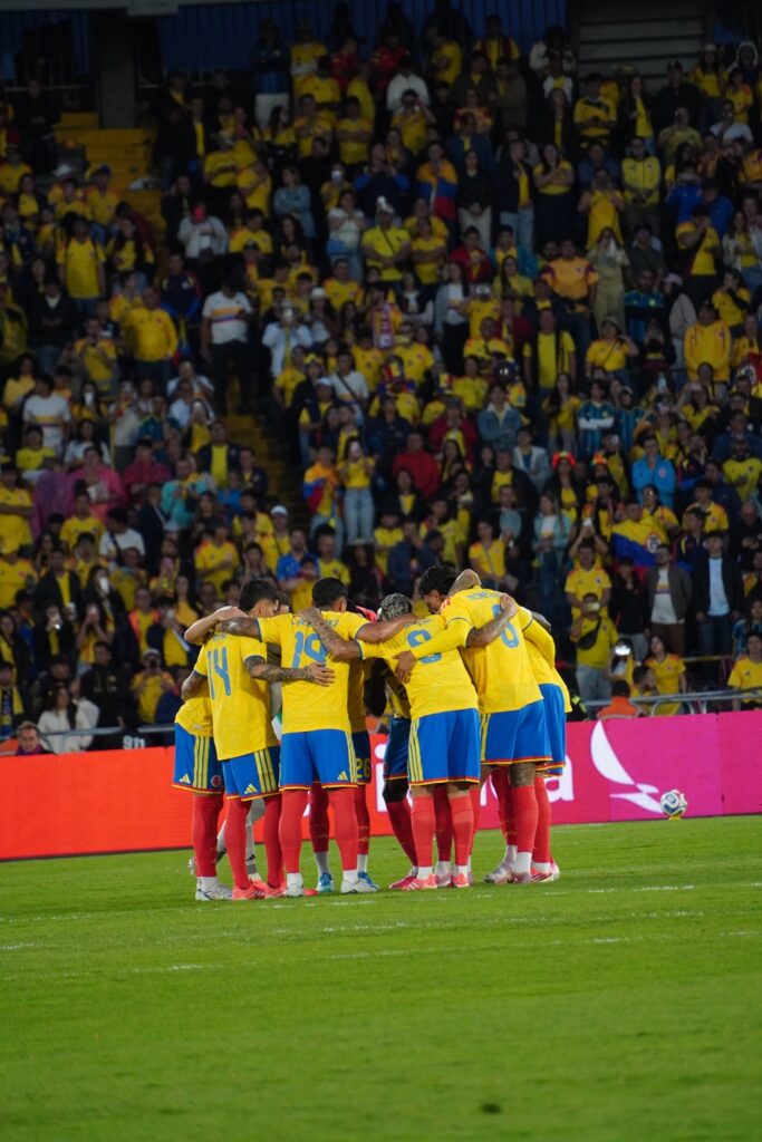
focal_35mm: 450
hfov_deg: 3.1
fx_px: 14282
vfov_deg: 4.6
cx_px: 381
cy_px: 571
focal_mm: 300
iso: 1250
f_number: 6.3
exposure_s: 1/200
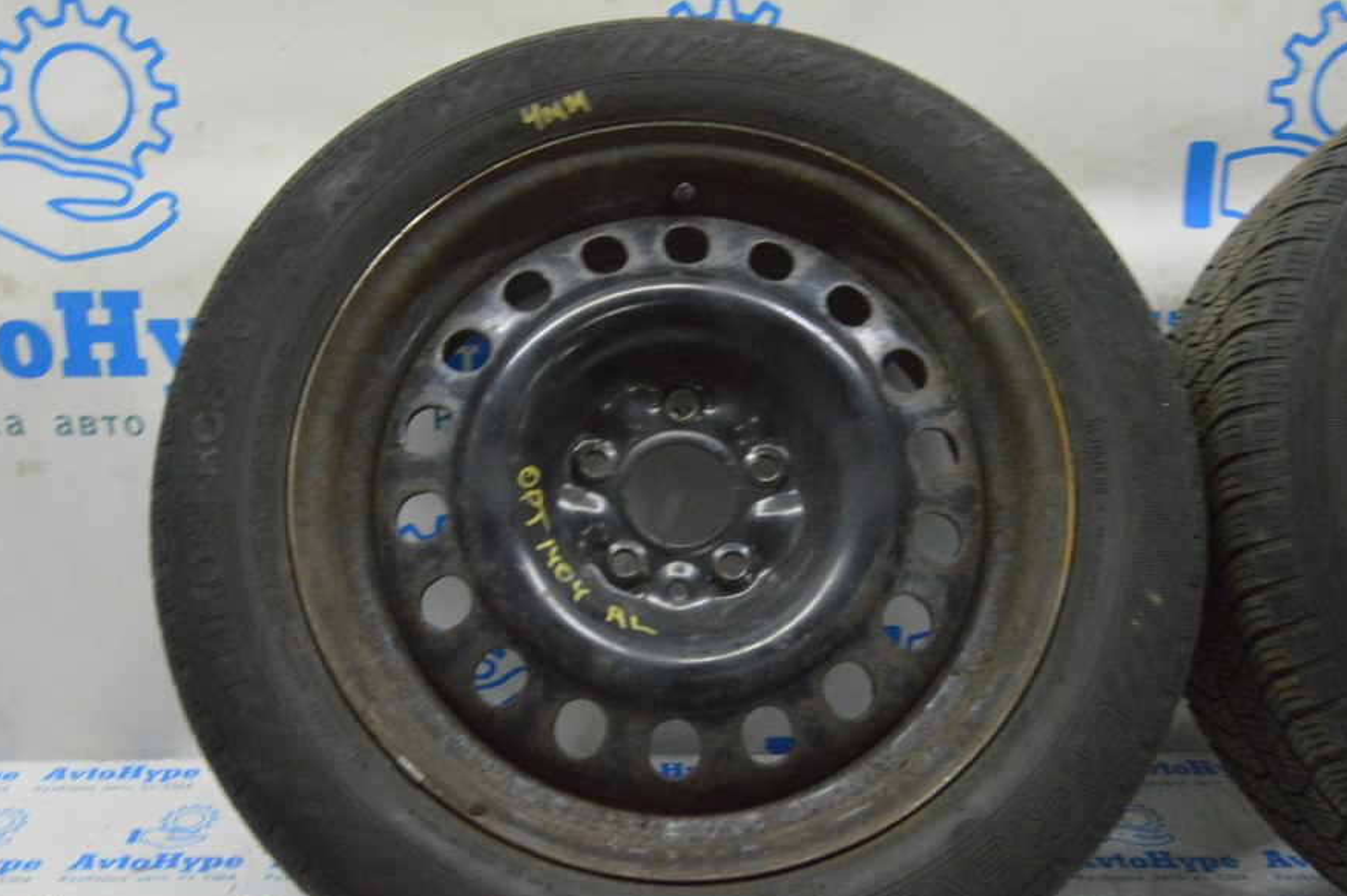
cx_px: 654
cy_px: 472
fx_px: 1309
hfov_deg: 54.5
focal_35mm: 35
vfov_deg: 37.8
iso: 6400
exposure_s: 1/15
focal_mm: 20
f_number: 20
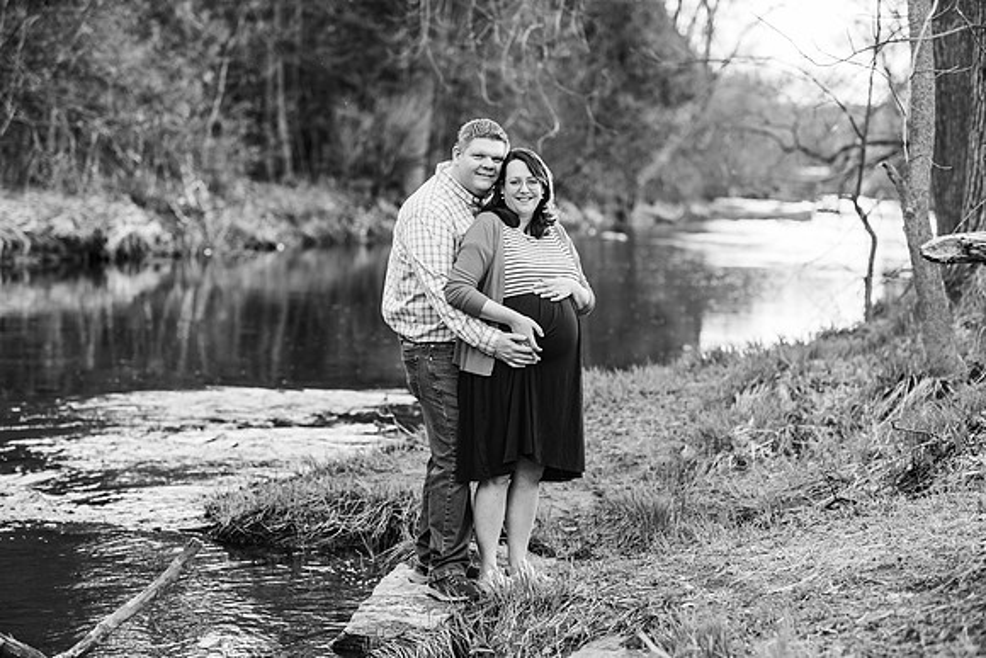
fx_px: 2328
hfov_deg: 23.9
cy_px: 329
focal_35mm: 85
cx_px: 493
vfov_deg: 16.1
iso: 125
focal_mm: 85
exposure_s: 1/200
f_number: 2.8
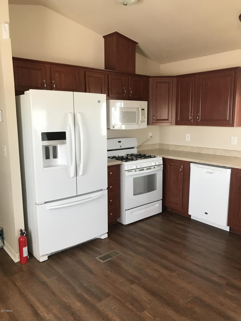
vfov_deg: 63.4
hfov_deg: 49.7
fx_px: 260
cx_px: 120
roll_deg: -1.2
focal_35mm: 28
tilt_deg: -7.7
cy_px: 160
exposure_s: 1/30
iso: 32
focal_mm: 3.99
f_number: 1.8
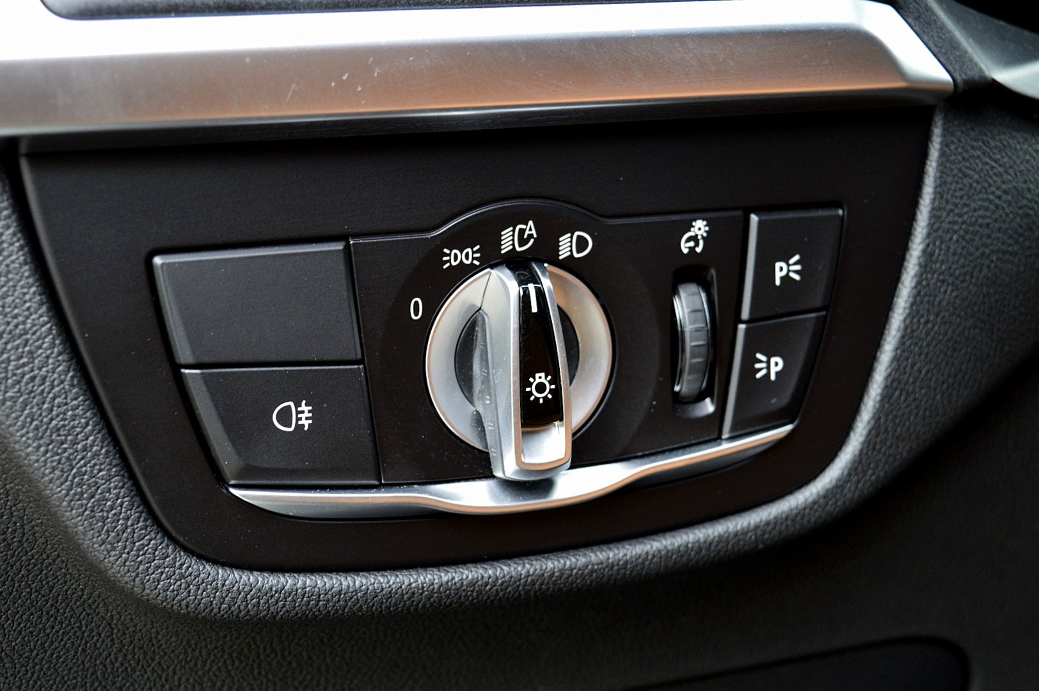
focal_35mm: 60
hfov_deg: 33.4
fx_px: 1730
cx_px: 520
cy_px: 346
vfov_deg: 22.6
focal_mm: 40
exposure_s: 1/60
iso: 800
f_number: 5.6
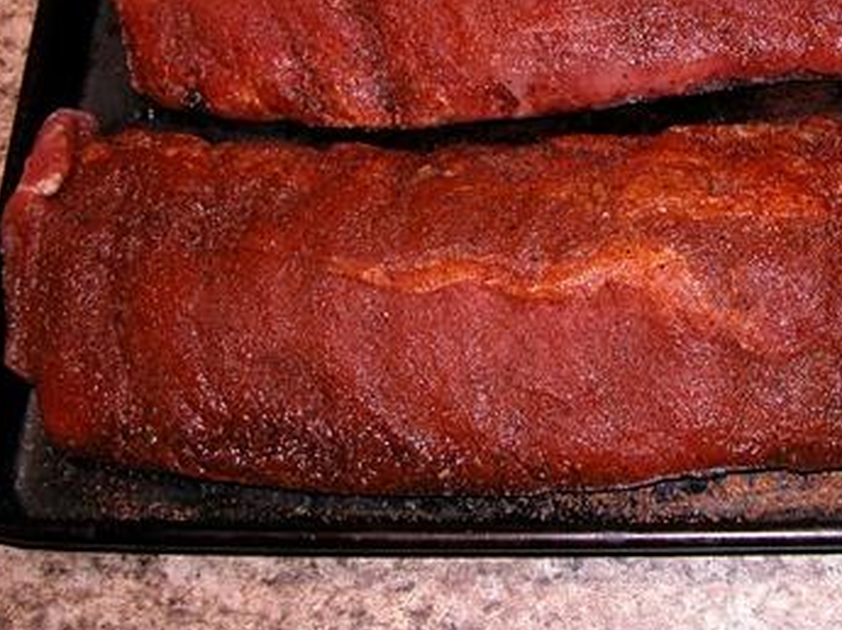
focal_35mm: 65
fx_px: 1579
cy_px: 173
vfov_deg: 22.4
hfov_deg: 29.2
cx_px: 669
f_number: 2.8
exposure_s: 1/60
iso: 100
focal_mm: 8.9
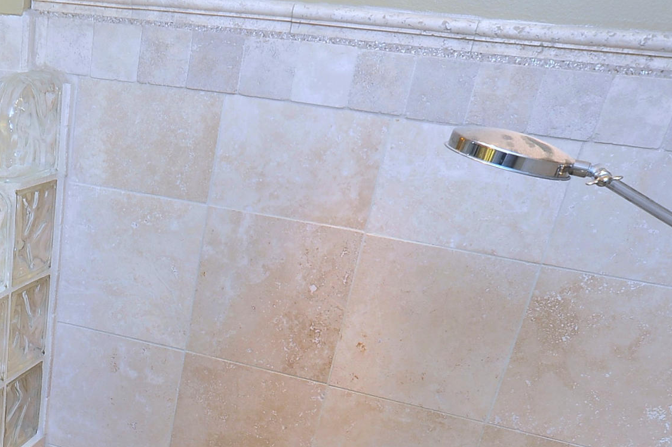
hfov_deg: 36.5
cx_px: -14
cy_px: 538
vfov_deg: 25.2
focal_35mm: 48
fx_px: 896
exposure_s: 1/30
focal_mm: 18
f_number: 10
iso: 640
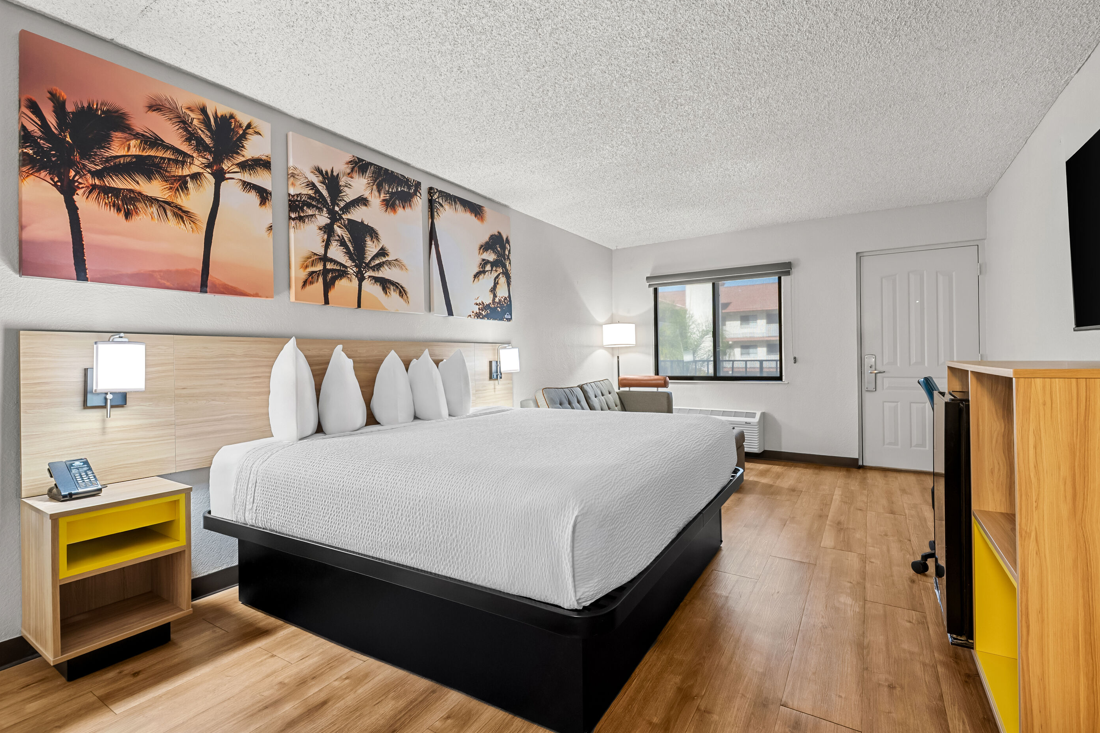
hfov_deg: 100.4
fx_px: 458
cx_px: 556
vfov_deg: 77.3
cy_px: 368
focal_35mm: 15
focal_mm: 14
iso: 400
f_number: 8
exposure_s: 1.3
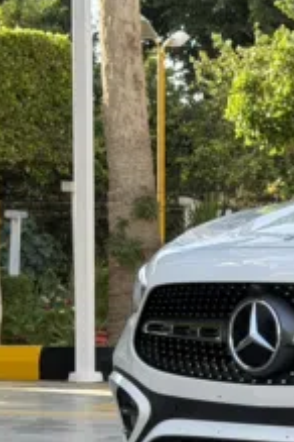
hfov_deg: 8.8
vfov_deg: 14.0
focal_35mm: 146
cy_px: 315
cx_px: 608
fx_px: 1788
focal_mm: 6.76
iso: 64
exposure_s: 1/928
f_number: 1.78
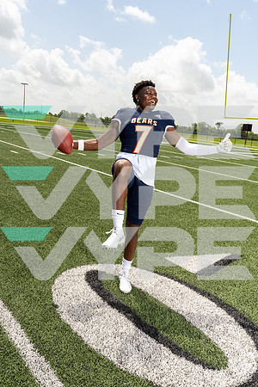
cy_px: 194
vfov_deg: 57.2
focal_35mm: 33
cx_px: 129
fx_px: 355
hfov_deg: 40.0
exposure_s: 1/250
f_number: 8
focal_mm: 33
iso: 100
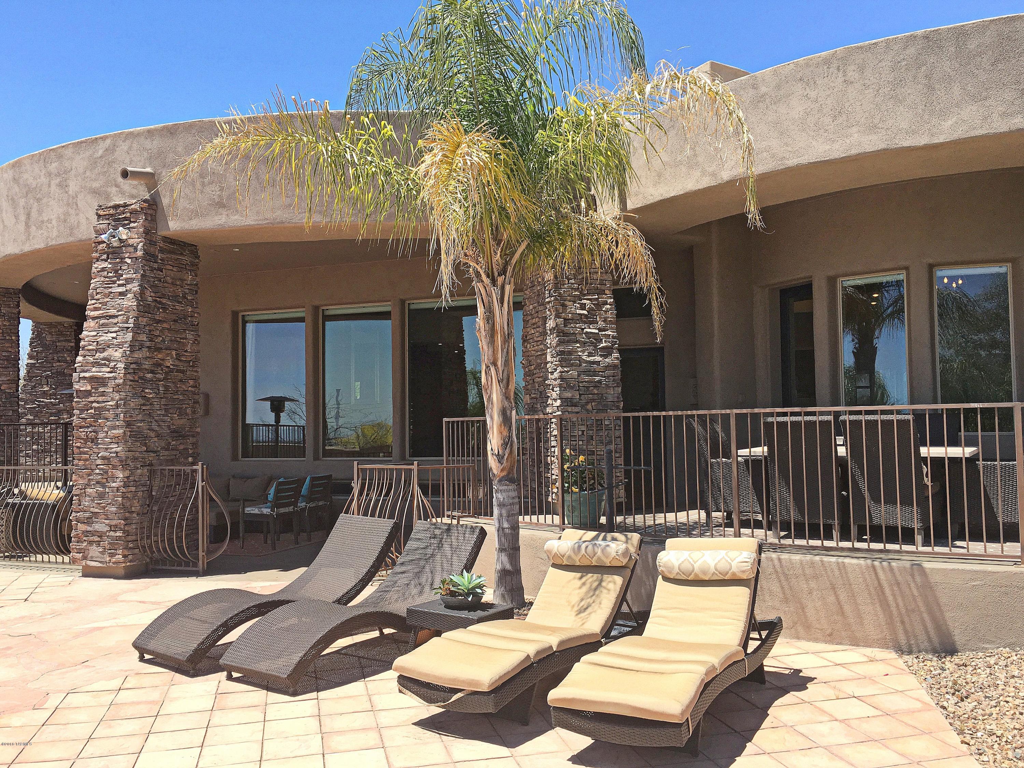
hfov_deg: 61.7
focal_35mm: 29
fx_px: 858
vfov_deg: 48.2
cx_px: 512
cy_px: 384
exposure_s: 1/1099
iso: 25
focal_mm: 4.15
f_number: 2.2
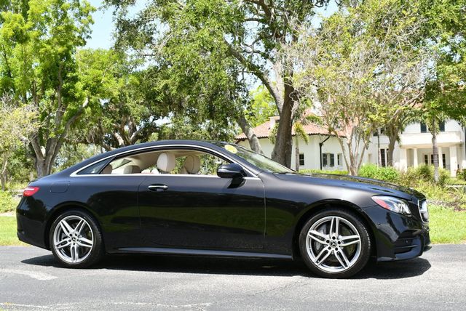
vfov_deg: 29.3
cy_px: 156
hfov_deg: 42.7
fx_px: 596
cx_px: 233
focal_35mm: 46
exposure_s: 1/250
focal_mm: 23
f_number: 8
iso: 200
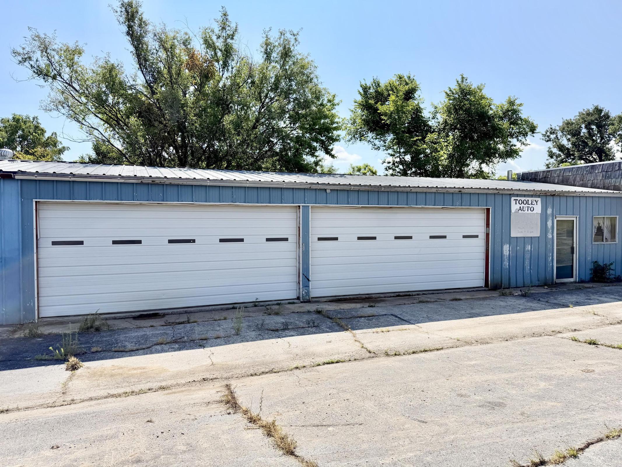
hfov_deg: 71.6
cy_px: 234
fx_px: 431
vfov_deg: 56.8
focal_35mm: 24
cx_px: 311
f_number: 1.78
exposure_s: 1/4975
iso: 80
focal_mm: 6.76
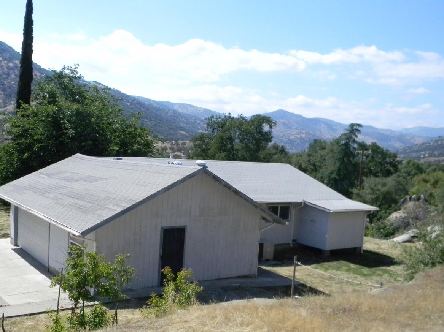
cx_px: 169
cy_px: 194
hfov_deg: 50.9
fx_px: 462
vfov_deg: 39.5
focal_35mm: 36
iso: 400
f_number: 7
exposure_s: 1/1000
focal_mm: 5
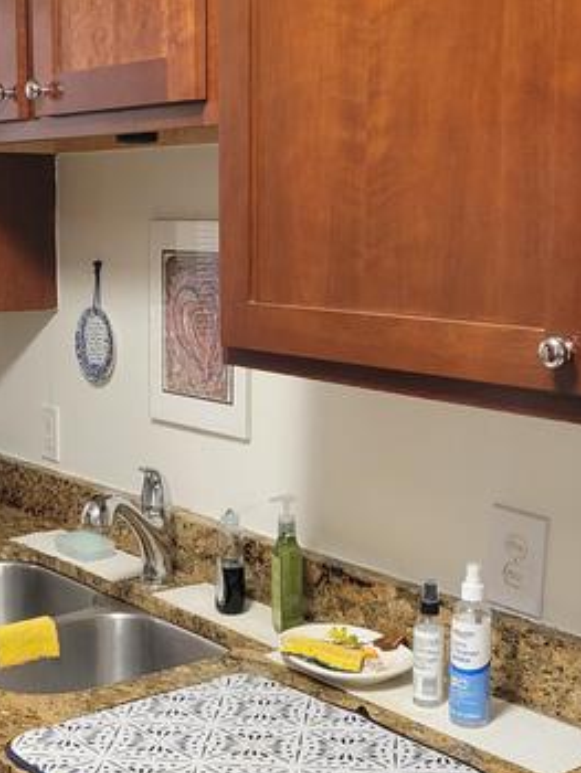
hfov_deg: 25.6
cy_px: 417
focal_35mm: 57
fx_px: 1274
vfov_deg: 33.7
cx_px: 201
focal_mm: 5.4
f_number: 1.8
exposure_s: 1/40
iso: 320
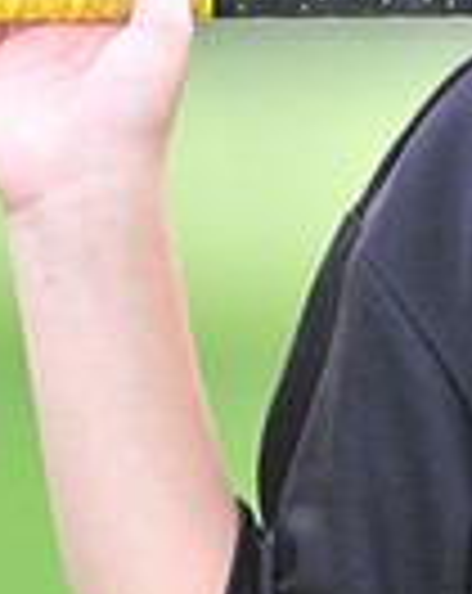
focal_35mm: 827
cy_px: -94
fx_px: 14491
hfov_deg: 1.9
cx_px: 989
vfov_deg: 2.3
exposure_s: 1/160
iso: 200
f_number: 4.5
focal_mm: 200
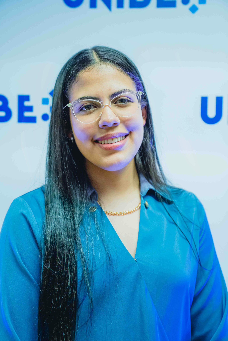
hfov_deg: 23.4
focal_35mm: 58
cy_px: 170
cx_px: 114
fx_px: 551
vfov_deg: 34.5
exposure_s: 1/400
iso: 4000
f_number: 2.8
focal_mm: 58
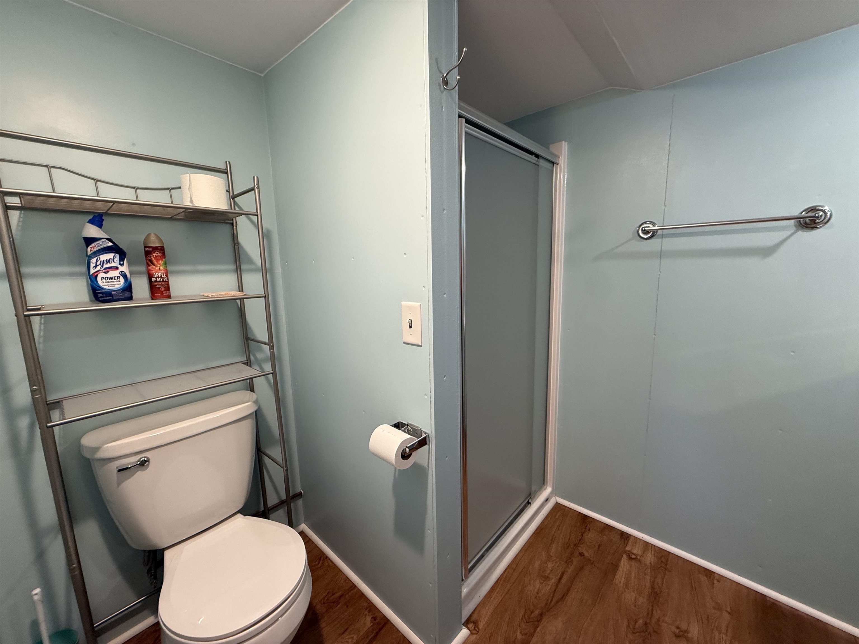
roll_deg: +1.6
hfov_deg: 102.1
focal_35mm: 14
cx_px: 430
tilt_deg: -8.9
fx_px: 347
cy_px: 322
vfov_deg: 85.7
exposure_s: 1/60
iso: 200
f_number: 2.2
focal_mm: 2.22
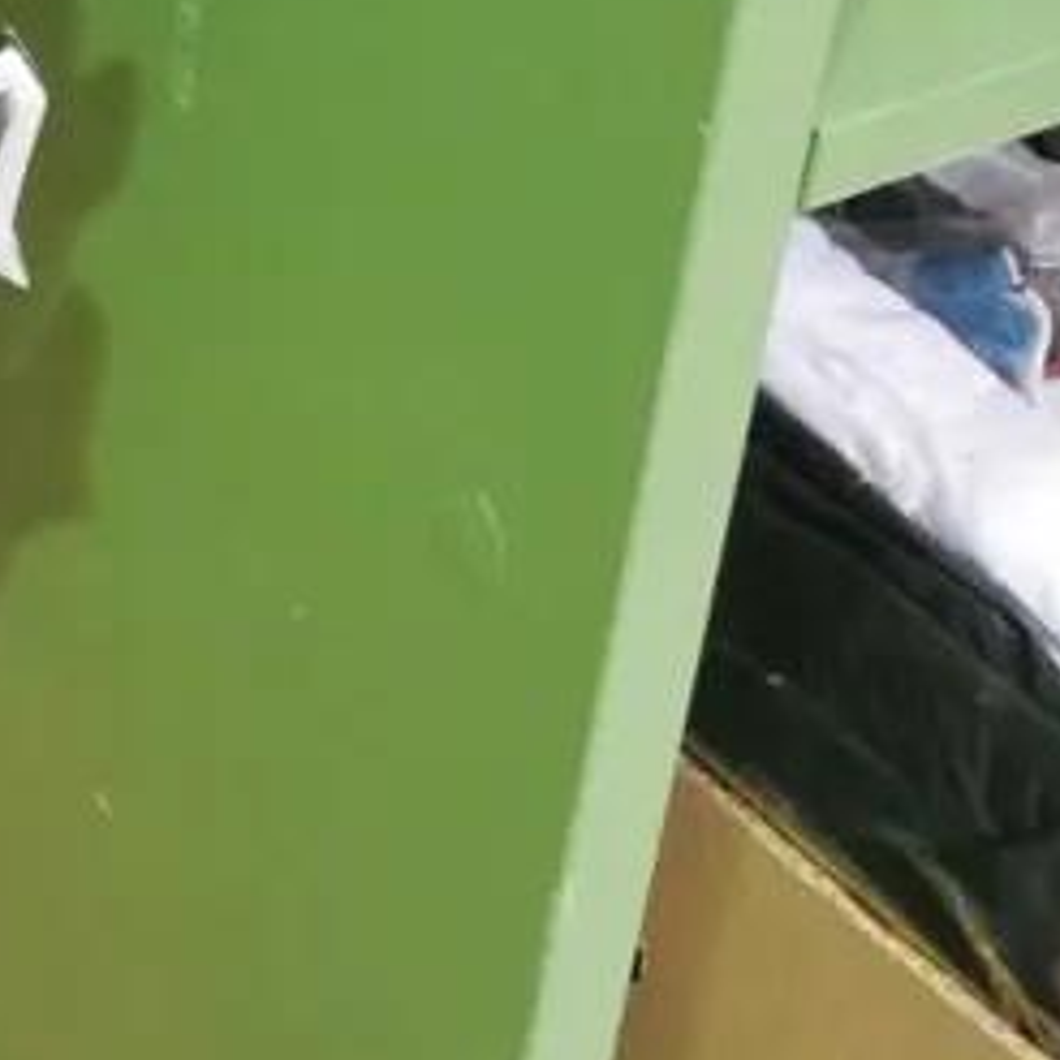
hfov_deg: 13.1
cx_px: -577
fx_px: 4331
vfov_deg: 13.8
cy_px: 69
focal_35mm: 125
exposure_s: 1/40
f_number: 3.8
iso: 3200
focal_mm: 17
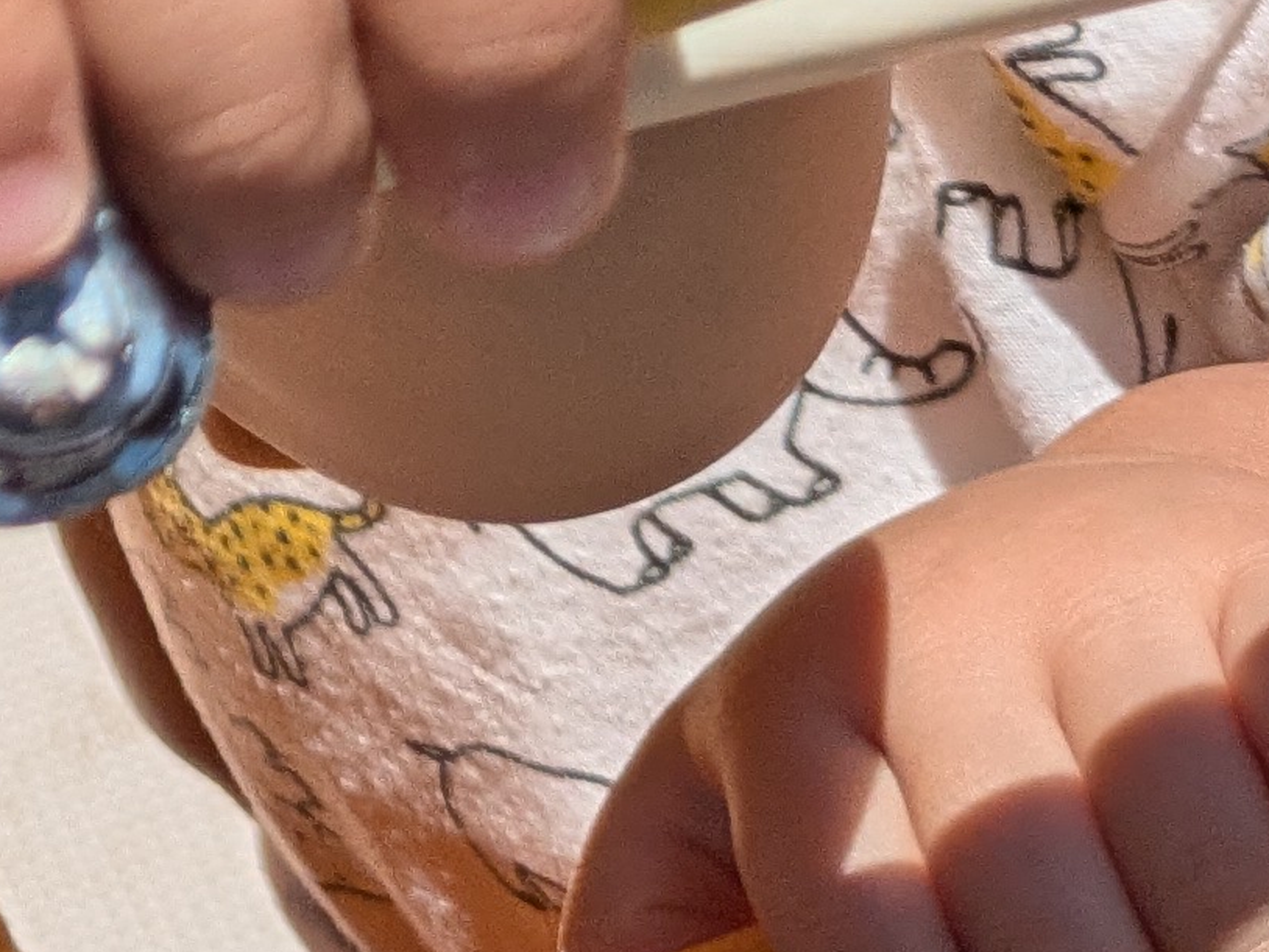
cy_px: -1022
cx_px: -1189
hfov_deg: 12.4
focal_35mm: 142
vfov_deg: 9.7
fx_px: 5207
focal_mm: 5.43
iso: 35
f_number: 1.89
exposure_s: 1/3559
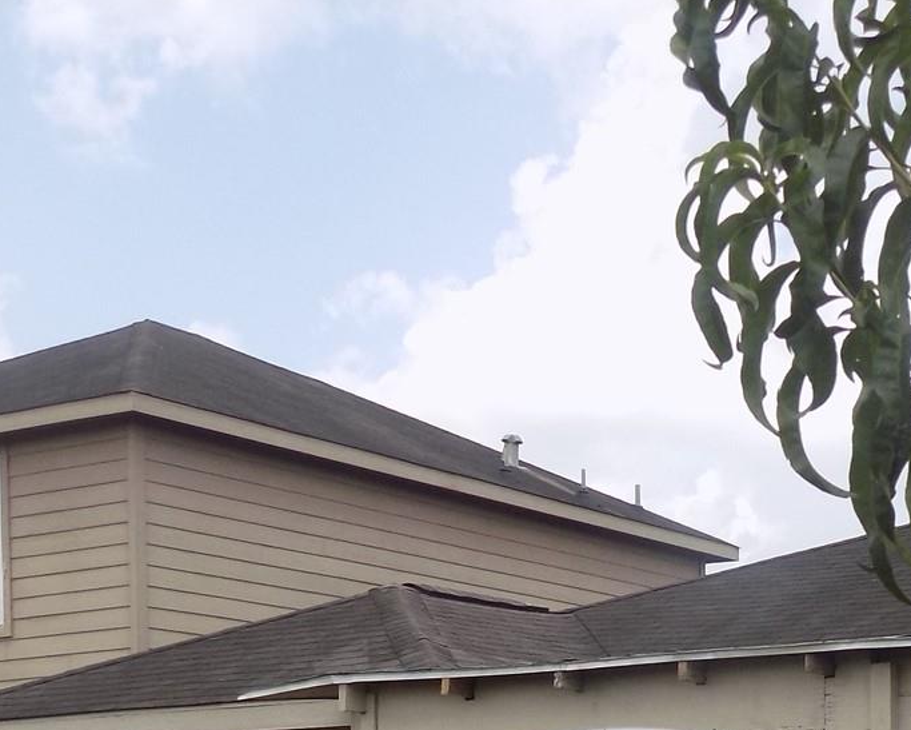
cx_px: 803
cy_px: 996
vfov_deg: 17.9
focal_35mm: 79
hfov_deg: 23.5
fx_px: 2131
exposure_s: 1/640
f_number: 3.2
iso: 80
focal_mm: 4.8
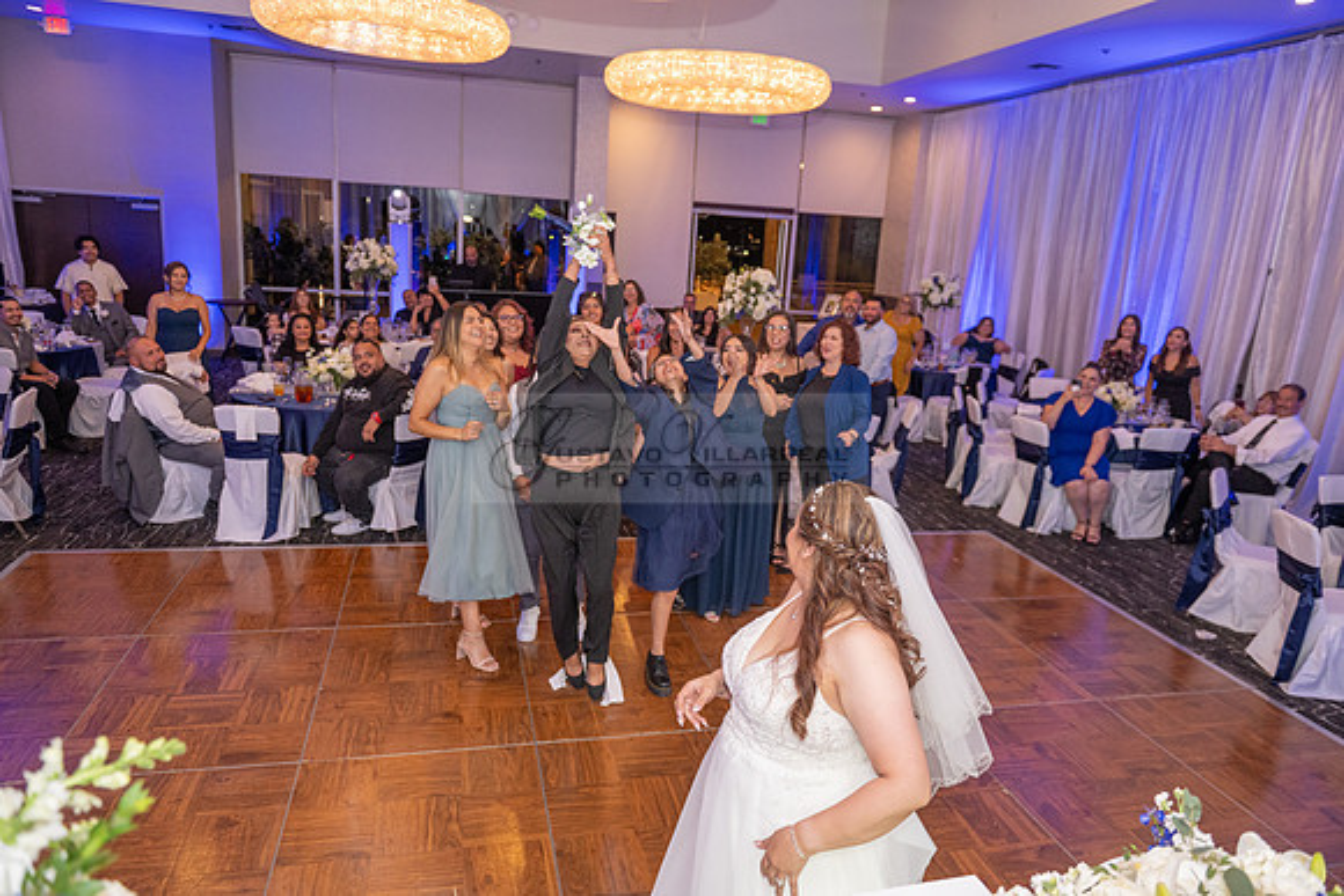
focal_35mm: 24
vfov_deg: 53.2
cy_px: 448
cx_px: 672
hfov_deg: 73.7
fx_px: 896
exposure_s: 1/200
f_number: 3.5
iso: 1600
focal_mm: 24
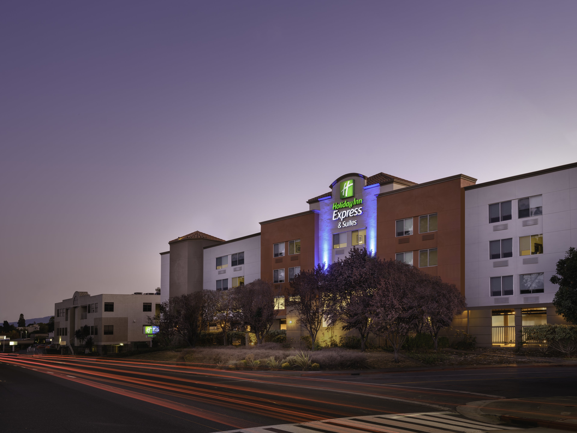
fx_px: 500
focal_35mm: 30
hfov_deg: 60.0
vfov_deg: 46.8
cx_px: 288
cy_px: 216
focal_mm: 38.2
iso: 50
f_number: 14
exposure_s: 8
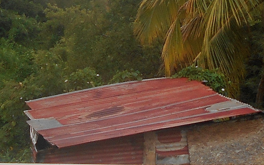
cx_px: 35
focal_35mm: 115
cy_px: 7
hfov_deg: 17.9
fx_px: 827
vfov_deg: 11.3
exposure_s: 1/320
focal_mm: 4.6
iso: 80
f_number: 3.2
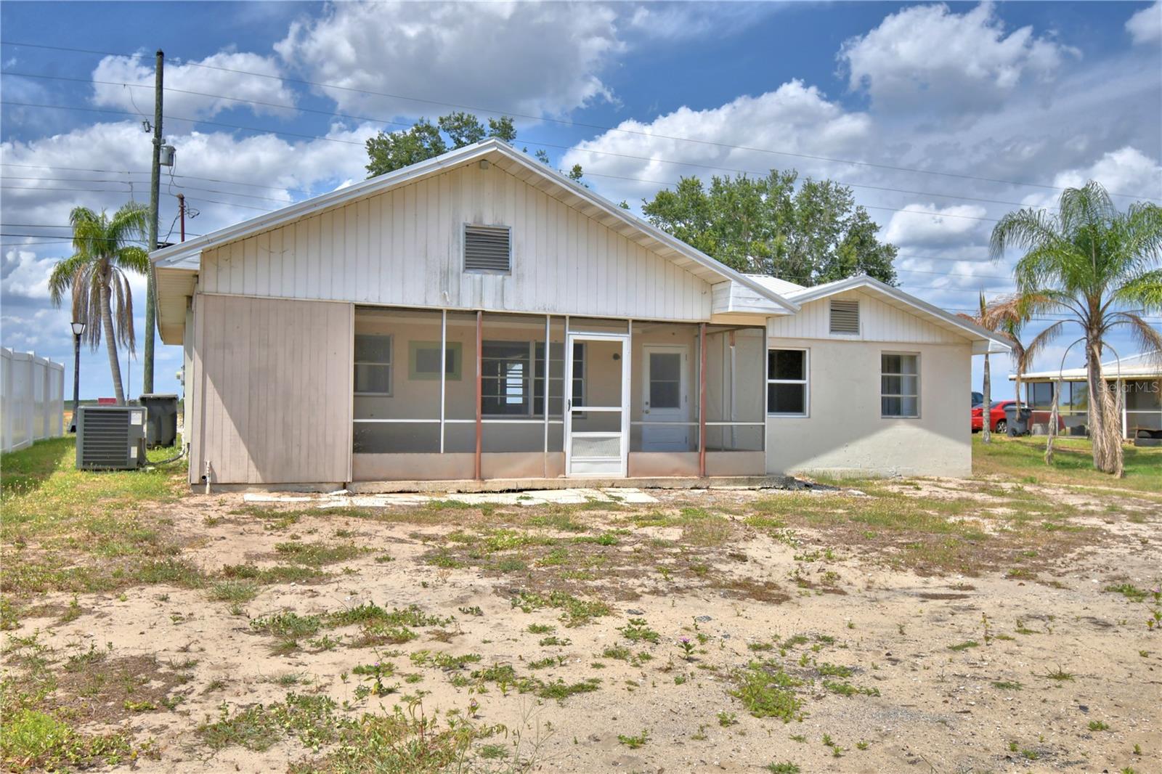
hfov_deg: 61.9
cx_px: 581
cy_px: 387
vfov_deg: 43.6
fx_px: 968
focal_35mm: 30
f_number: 5.6
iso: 100
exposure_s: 1/1000
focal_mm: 20
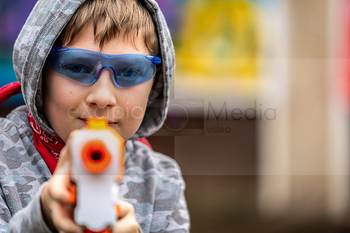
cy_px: 116
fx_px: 1916
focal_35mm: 197
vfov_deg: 7.0
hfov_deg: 10.4
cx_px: 175
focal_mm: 197
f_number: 2.8
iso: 100
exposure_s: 1/160
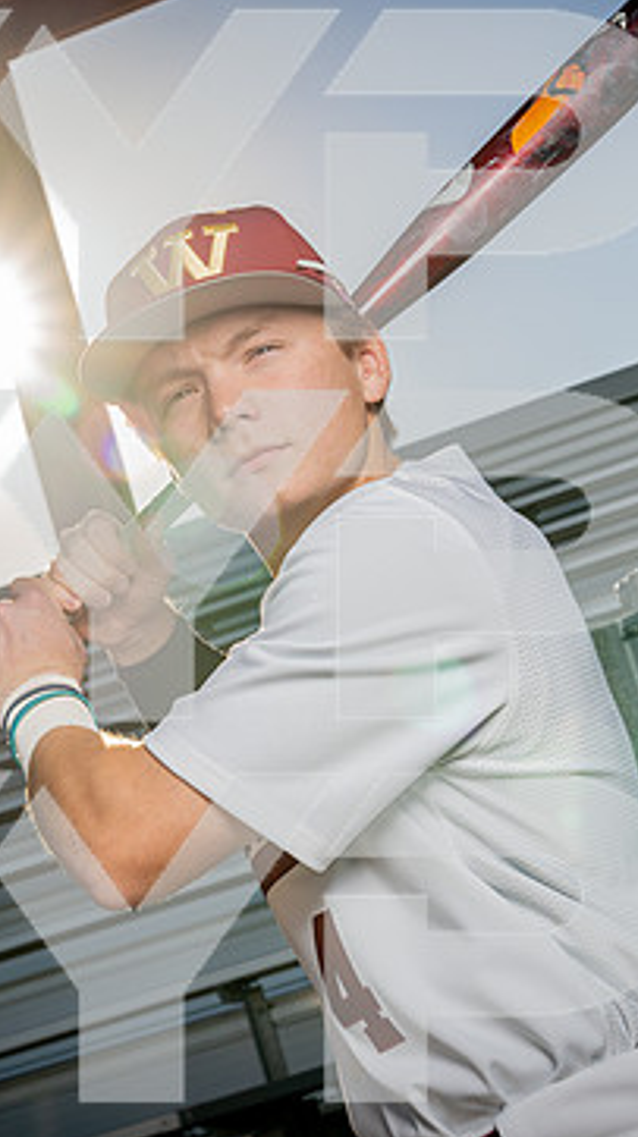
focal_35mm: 84
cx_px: 273
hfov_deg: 14.4
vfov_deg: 25.3
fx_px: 2532
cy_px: 558
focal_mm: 50
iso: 125
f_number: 9
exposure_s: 1/250
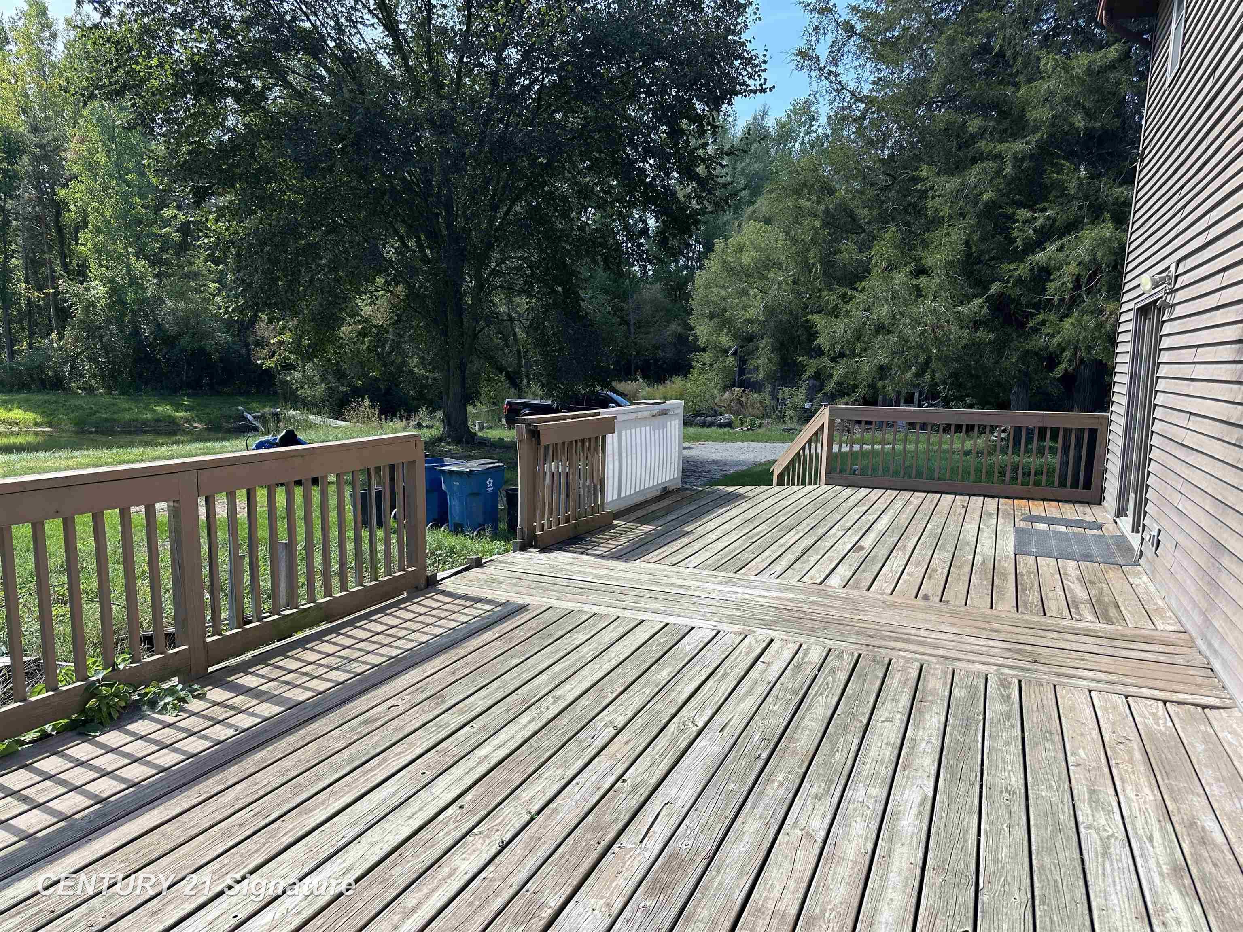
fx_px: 862
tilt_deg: -7.5
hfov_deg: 71.6
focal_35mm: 24
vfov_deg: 56.8
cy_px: 466
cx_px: 622
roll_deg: -1.5
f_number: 1.78
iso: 80
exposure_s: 1/1095
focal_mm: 6.86
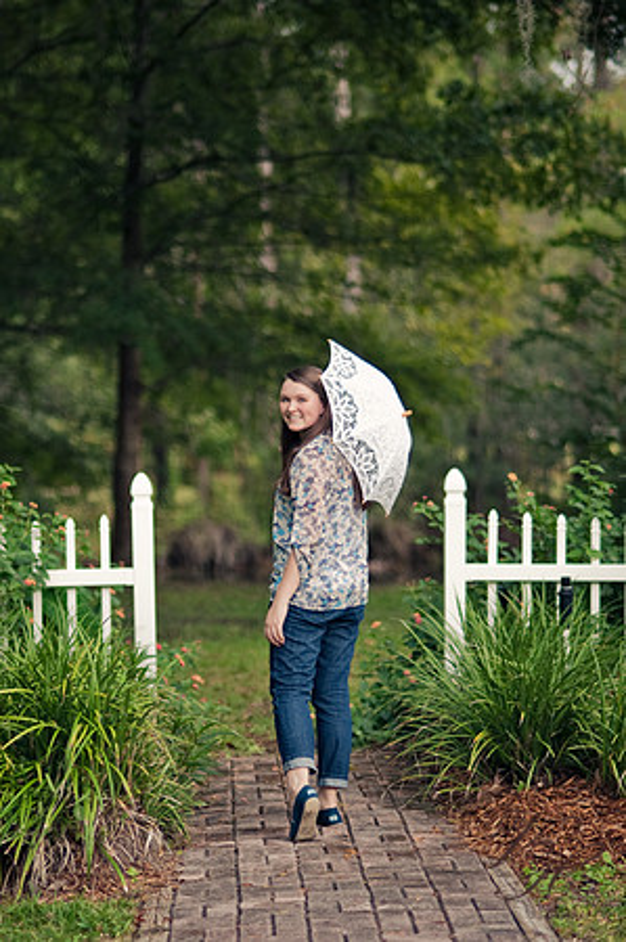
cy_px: 471
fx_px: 2222
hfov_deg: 16.0
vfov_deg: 23.9
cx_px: 313
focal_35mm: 85
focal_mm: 85
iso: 200
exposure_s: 1/250
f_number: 1.8
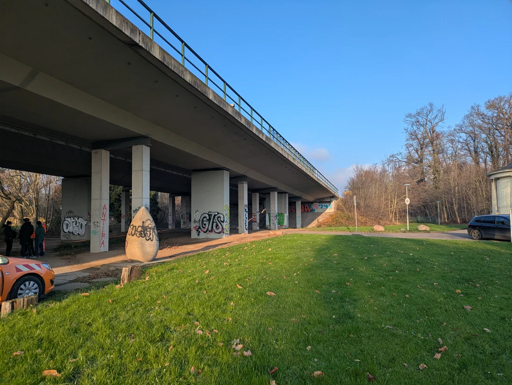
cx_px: 256
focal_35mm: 25
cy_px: 192
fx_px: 370
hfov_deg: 69.4
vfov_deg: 54.9
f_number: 1.89
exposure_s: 1/899
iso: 47
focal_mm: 5.43
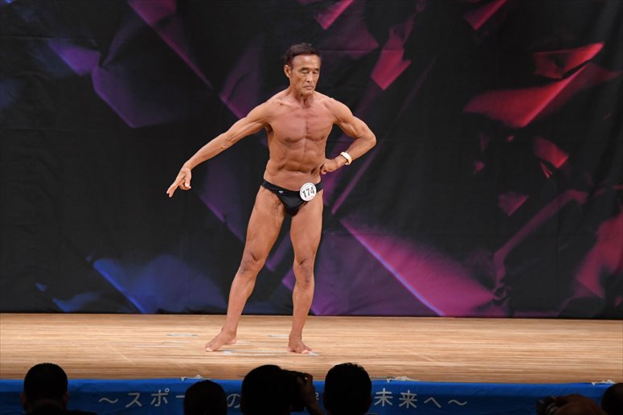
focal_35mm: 240
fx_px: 4151
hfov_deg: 8.6
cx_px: 312
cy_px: 208
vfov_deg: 5.7
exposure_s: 1/400
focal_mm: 160
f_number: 5.6
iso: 3200
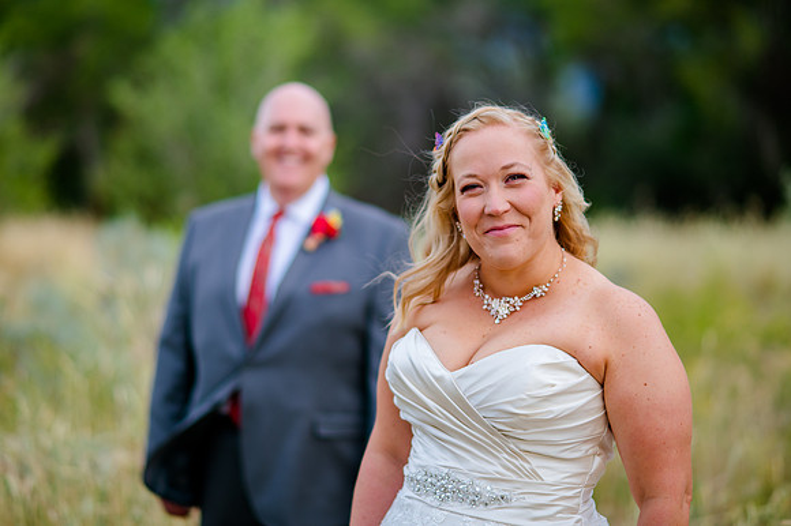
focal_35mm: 115
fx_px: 2522
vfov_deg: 11.9
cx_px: 392
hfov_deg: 17.8
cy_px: 242
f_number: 2
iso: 125
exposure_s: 1/250
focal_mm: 105
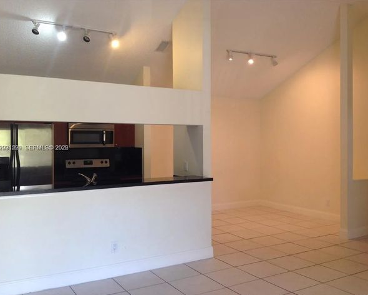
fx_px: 403
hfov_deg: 49.1
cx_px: 190
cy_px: 148
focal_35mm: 37
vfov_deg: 40.1
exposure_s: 1/20
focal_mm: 4.28
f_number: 2.4
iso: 64
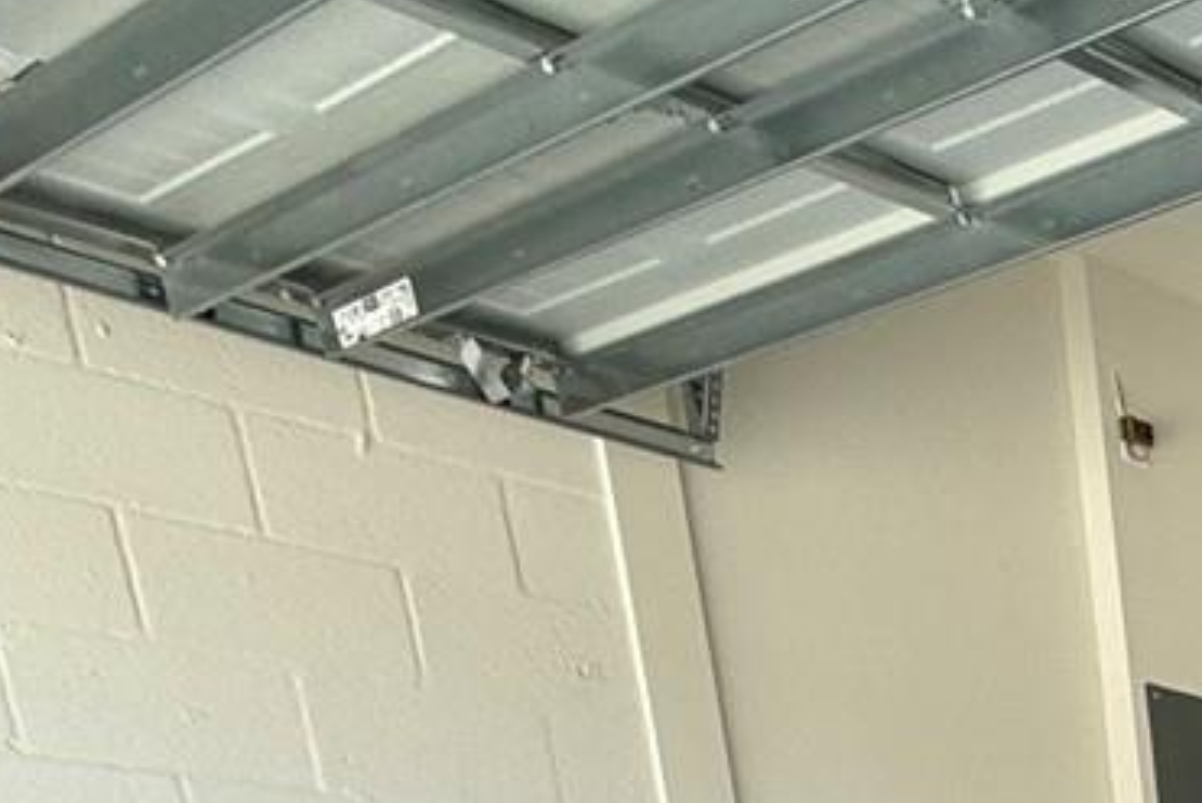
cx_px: 2089
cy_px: 1795
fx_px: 2104
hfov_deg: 21.9
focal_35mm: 63
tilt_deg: -15.5
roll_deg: +0.1
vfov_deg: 15.2
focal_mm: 2.22
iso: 50
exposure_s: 1/242
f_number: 2.2
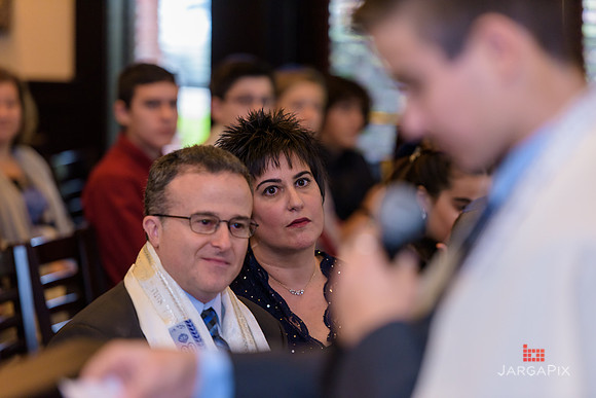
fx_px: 2732
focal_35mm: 165
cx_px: 298
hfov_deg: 12.4
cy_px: 199
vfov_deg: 8.3
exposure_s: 1/125
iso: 1600
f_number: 3.2
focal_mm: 165
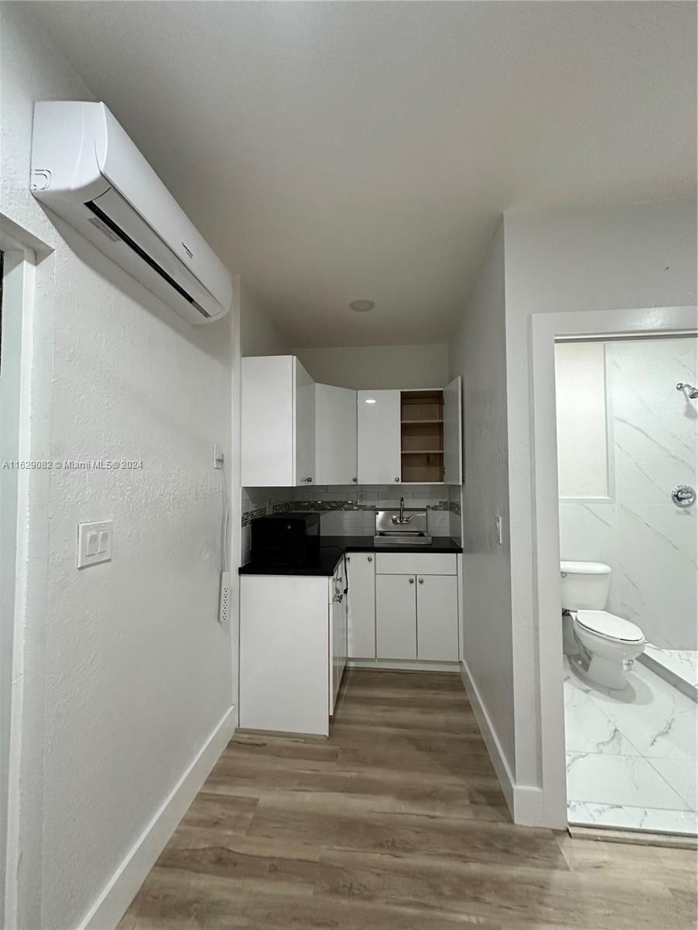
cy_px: 465
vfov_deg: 102.1
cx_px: 349
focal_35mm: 14
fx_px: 376
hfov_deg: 85.7
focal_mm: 2.22
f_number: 2.2
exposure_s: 1/60
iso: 320
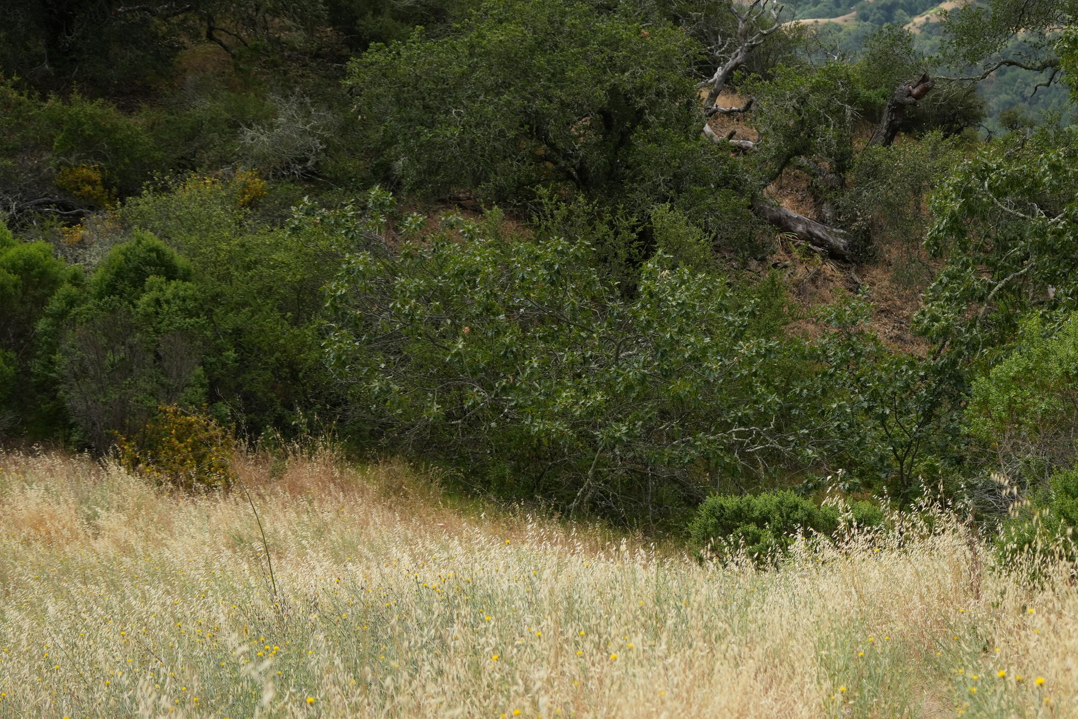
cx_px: 876
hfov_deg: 19.6
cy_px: 527
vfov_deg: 13.3
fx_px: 3084
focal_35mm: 103
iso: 200
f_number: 4.5
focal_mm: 50
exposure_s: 1/1250
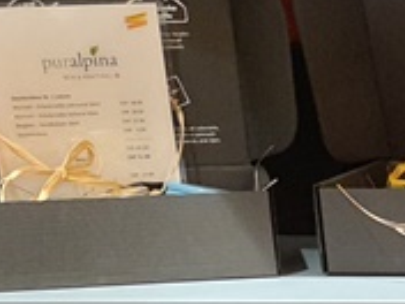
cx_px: 856
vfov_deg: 9.3
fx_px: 1732
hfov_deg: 11.7
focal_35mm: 148
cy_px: 631
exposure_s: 1/60
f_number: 1.7
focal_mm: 4.32
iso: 200
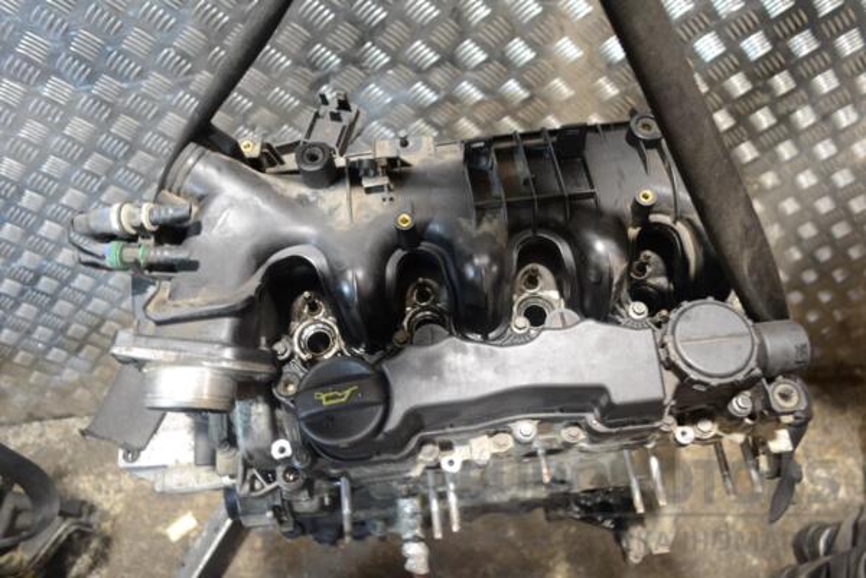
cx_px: 433
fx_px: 649
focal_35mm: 27
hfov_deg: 67.4
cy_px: 289
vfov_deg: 47.9
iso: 1400
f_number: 3.5
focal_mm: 18
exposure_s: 1/30
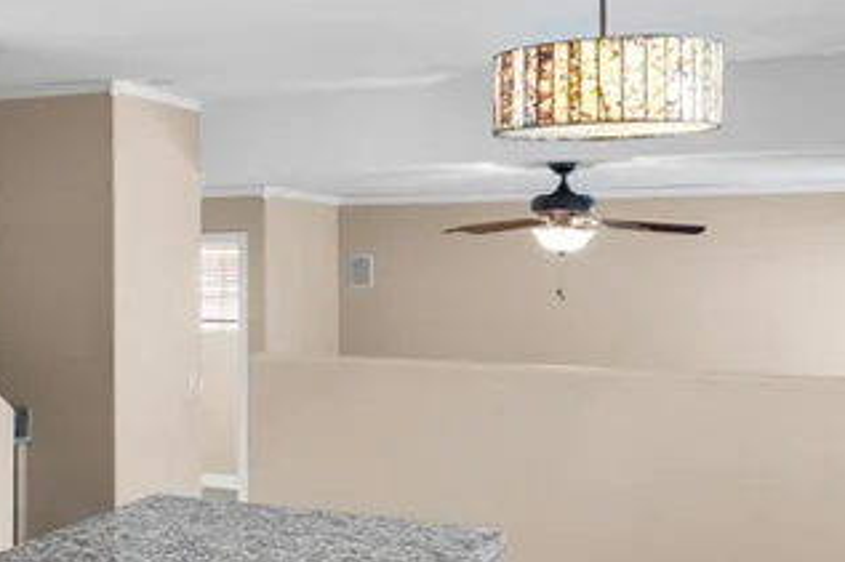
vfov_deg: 24.6
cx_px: -157
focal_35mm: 55
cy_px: 260
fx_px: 1290
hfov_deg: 30.9
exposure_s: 1/13
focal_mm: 17
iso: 400
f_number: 8
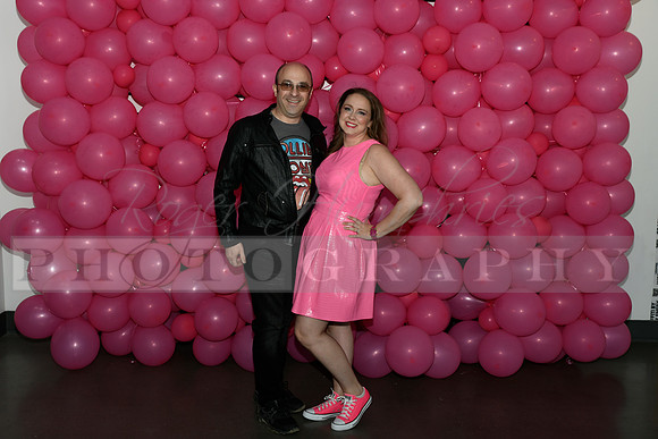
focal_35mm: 38
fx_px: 695
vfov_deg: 35.1
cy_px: 220
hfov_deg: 50.7
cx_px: 329
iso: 500
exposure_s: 1/60
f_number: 6.3
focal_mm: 38
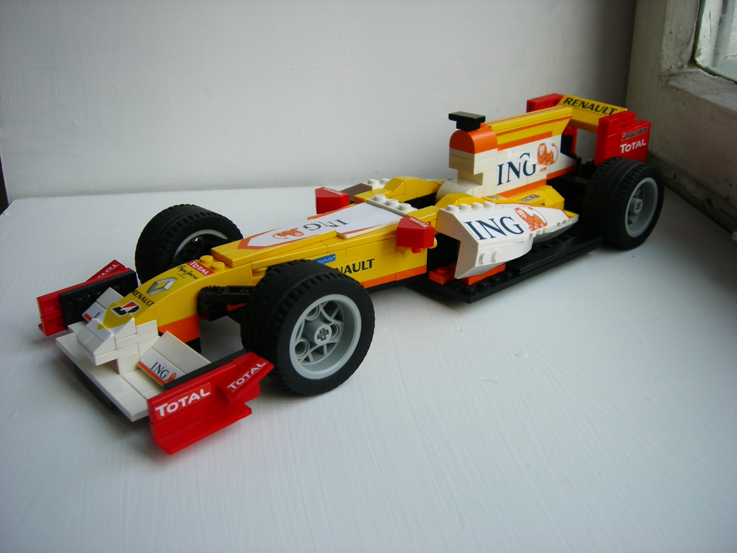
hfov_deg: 51.4
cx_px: 368
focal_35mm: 36
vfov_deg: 39.7
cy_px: 276
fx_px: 766
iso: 64
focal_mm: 7.5
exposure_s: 1/62.1
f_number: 3
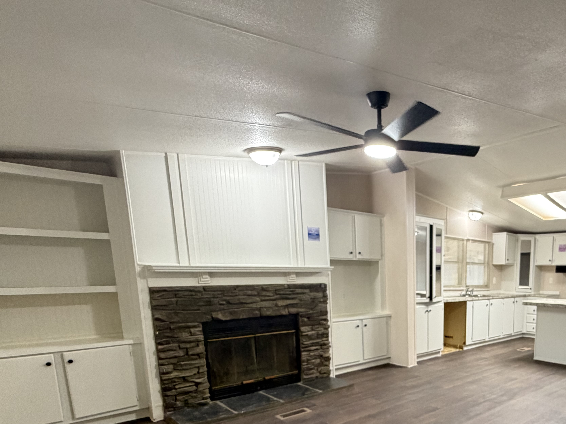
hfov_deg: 65.6
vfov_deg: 53.2
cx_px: 447
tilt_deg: -9.5
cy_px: 336
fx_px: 392
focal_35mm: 24
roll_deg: -0.2
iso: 320
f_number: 2.2
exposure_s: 1/60
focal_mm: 2.22
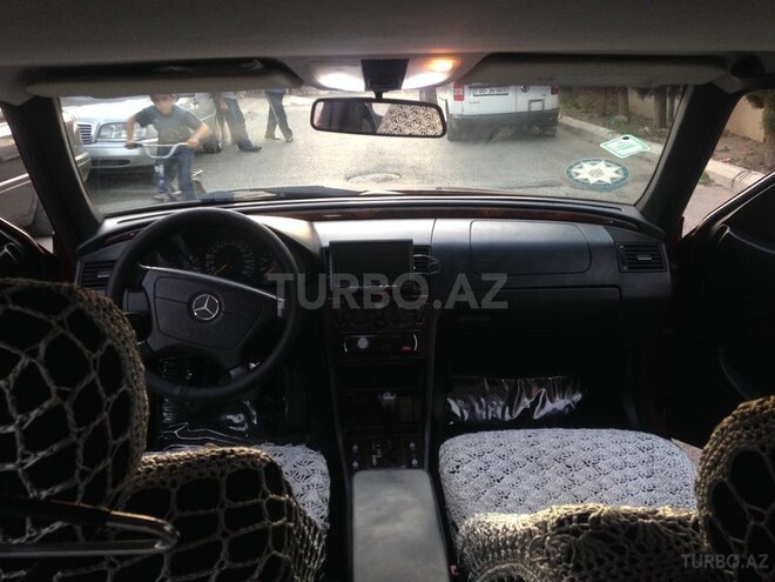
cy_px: 291
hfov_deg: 55.4
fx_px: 739
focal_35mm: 33
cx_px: 388
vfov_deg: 42.9
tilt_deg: -22.3
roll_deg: +3.0
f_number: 2.4
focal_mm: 4.12
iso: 125
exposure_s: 1/20
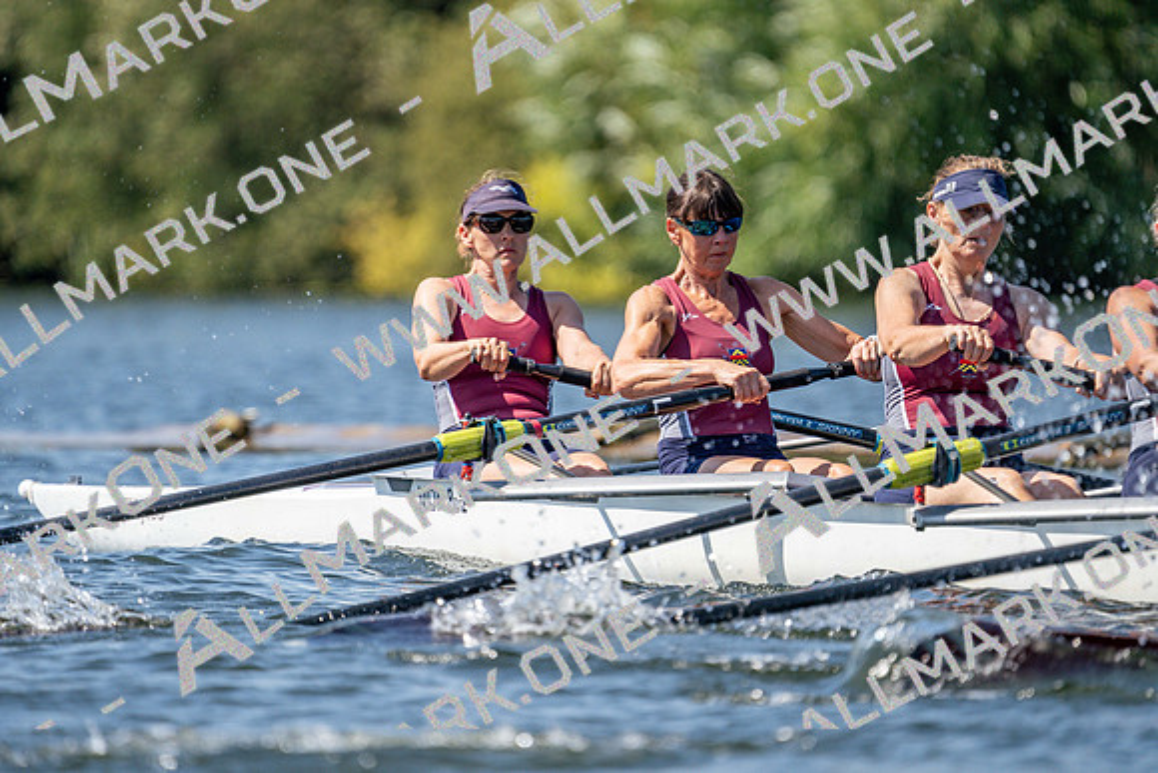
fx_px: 19304
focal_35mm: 600
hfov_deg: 3.4
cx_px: 579
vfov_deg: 2.3
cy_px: 386
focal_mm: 600
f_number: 6.3
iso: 400
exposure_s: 1/2000
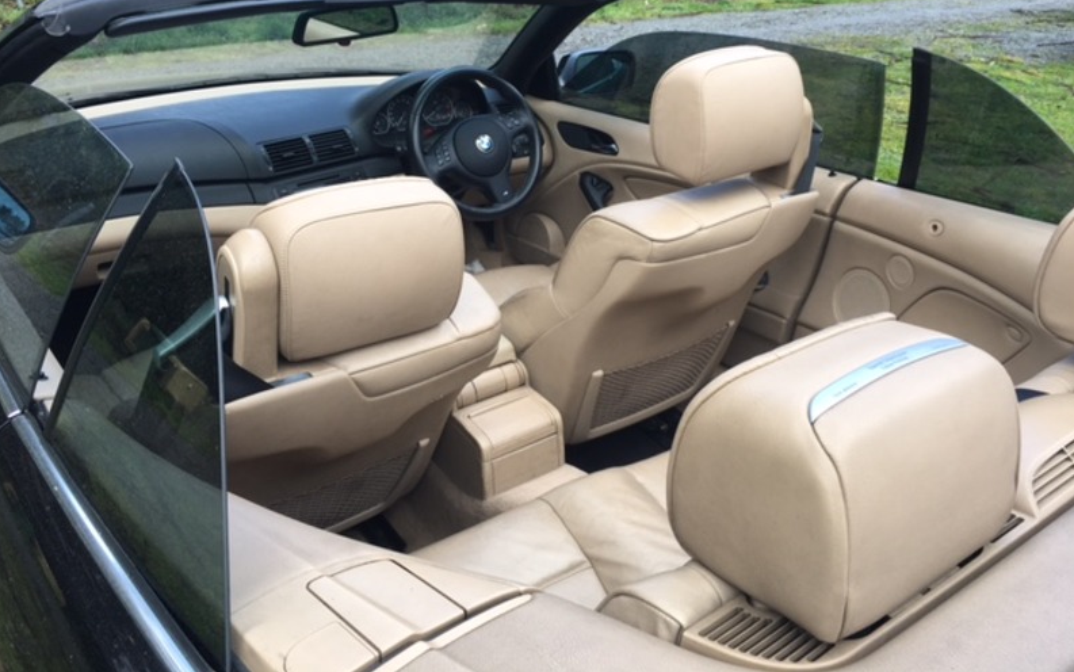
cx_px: 538
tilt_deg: -23.0
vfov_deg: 40.4
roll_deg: +2.8
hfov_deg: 61.2
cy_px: 268
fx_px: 908
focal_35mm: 31
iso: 25
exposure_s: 1/101
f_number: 2.2
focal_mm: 4.15
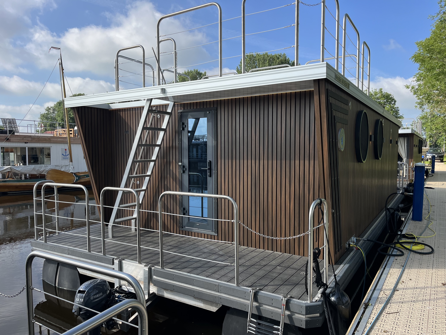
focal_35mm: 26
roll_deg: -0.1
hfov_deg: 67.3
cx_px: 223
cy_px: 168
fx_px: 335
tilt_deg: -2.7
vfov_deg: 53.1
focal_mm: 5.1
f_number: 1.6
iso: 50
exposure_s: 1/2137
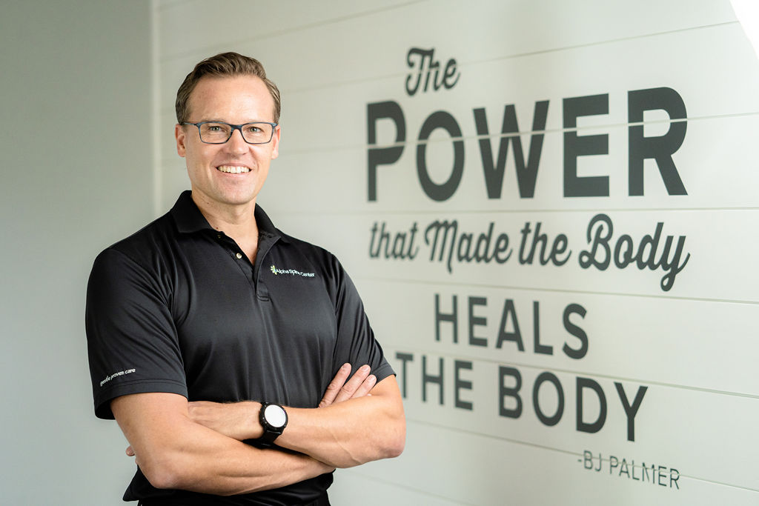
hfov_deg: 23.9
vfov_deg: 16.1
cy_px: 253
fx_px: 1792
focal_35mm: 85
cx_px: 380
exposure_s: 1/100
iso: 1600
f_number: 2.8
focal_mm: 85
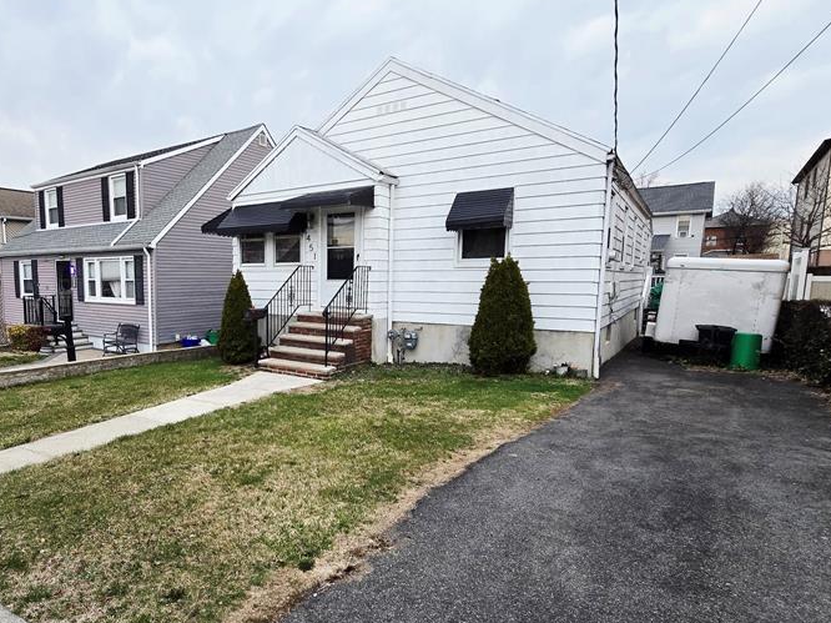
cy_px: 350
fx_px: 480
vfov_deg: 65.7
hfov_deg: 78.8
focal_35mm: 20
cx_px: 271
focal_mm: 2.2
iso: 80
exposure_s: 1/120
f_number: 2.2
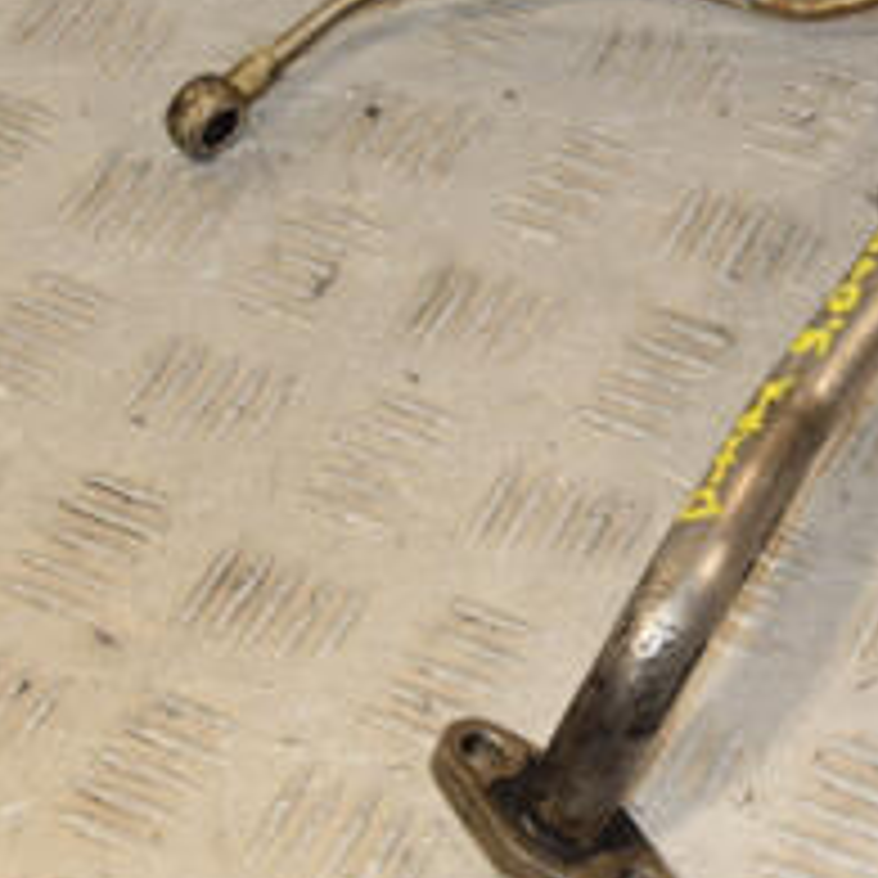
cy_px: 153
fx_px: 3157
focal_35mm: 110
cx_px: 977
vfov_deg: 15.7
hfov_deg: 15.4
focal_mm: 28
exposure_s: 1/200
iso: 800
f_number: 9
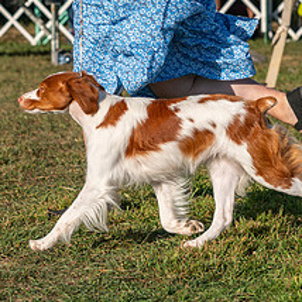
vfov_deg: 7.4
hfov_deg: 7.4
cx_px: 157
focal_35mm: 236
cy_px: -7
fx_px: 2329
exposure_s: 1/1250
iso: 100
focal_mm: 88
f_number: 4.5
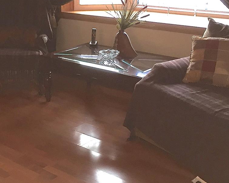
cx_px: 63
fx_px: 407
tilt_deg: -14.0
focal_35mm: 60
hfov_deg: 31.0
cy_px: 46
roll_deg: +0.6
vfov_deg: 25.1
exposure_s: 1/30
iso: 160
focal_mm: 4.15
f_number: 2.2
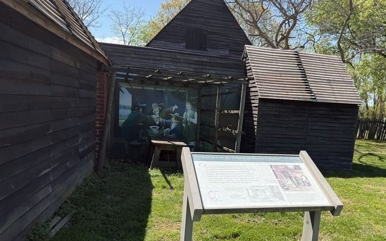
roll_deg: -5.2
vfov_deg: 38.1
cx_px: 247
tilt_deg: -5.9
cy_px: 147
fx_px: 347
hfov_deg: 57.3
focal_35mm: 33
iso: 80
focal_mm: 6.76
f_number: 1.78
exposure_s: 1/2801
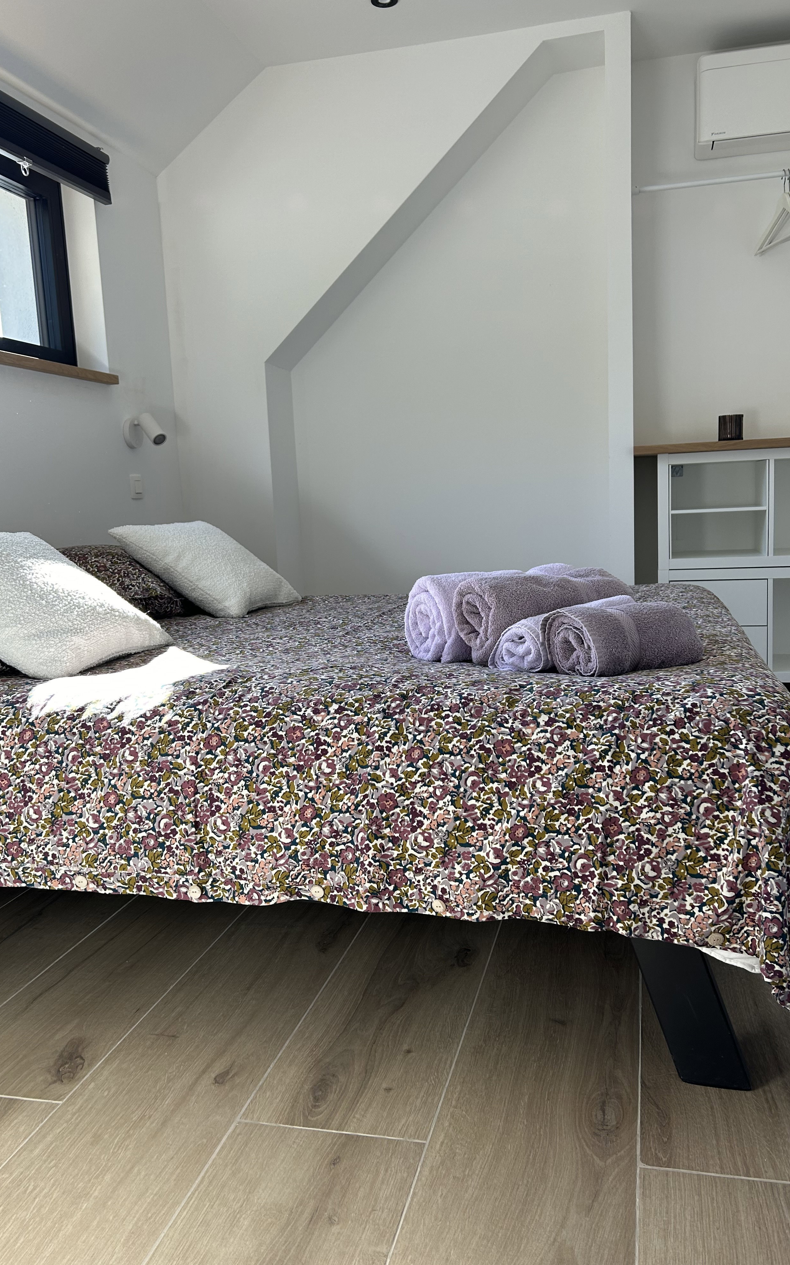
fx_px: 965
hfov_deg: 44.5
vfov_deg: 66.5
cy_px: 627
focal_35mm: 28
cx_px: 418
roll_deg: +1.9
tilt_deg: -8.7
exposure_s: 1/121
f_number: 1.5
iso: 40
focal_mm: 5.7
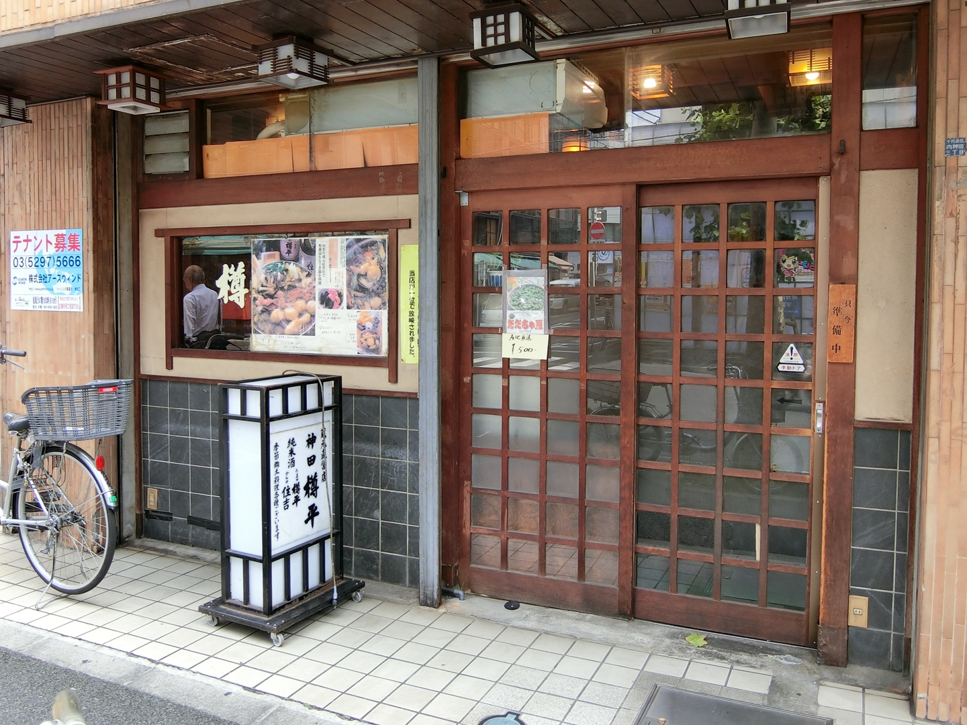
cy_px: 336
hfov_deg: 60.0
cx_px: 498
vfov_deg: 46.8
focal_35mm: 30
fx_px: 838
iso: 100
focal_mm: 5.7
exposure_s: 1/125
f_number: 3.1
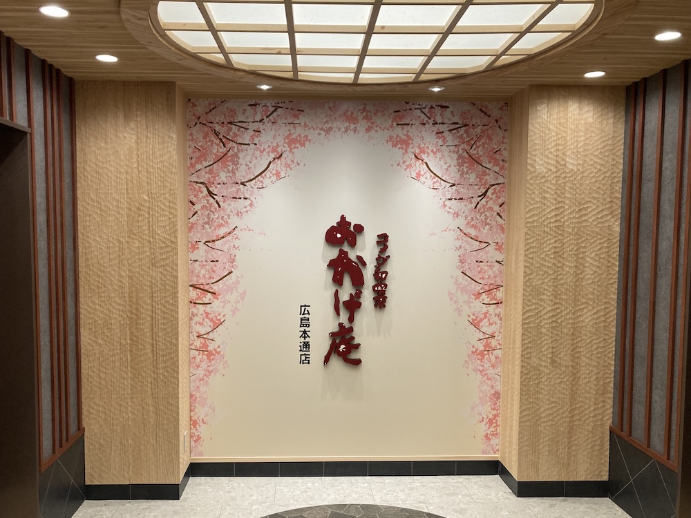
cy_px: 259
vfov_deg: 49.7
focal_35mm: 28
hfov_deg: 63.4
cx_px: 346
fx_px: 559
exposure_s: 1/120
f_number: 1.8
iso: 64
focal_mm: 3.99
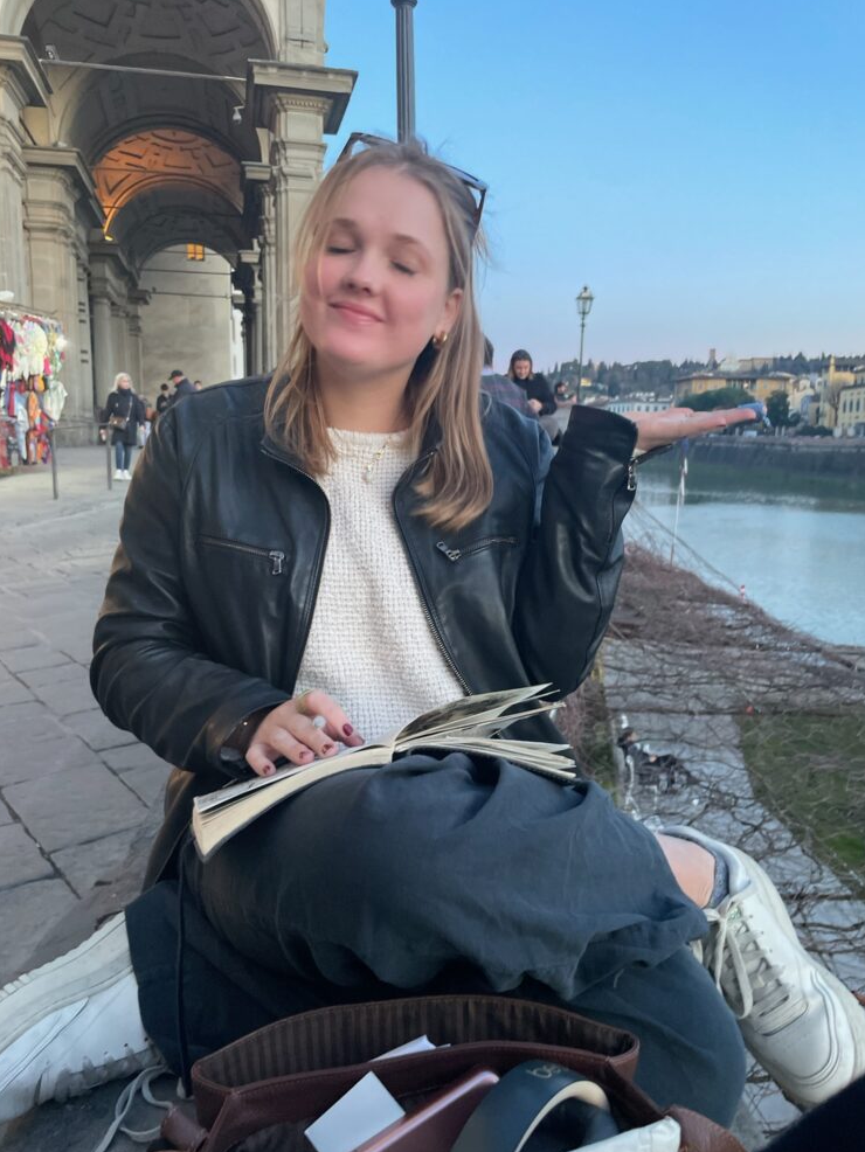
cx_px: 427
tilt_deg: -8.1
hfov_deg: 51.4
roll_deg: -0.1
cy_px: 576
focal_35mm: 27
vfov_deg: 65.3
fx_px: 899
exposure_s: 1/50
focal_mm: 4.2
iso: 250
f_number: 1.6
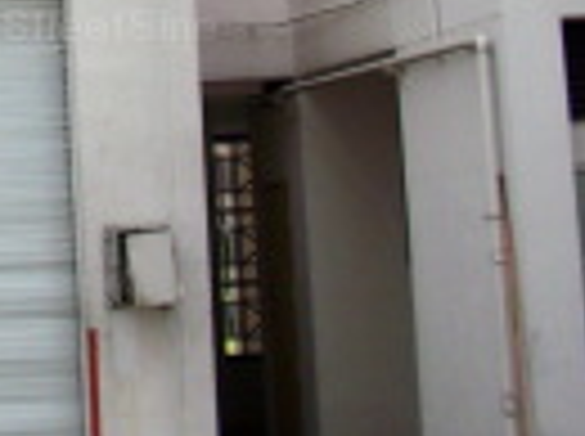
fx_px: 2648
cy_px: -418
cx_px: -608
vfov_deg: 8.9
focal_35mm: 157
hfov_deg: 11.3
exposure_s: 1/200
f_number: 2.8
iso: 80
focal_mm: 6.2
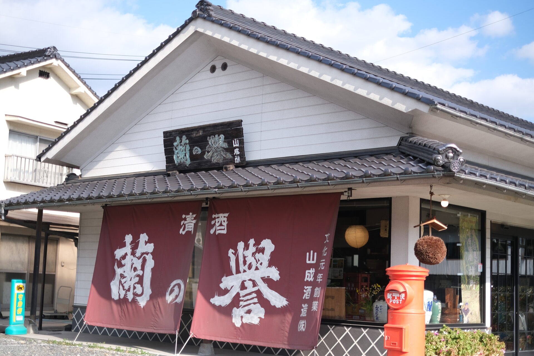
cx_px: 267
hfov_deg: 37.5
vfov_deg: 25.5
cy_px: 178
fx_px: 786
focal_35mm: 53
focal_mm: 35
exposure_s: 1/8000
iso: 320
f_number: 1.4
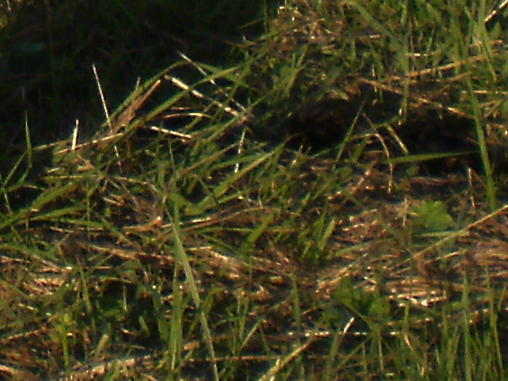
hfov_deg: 7.3
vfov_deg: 5.3
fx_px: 3919
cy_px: -631
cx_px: -304
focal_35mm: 267
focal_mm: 6.3
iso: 100
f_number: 4.6
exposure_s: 1/640
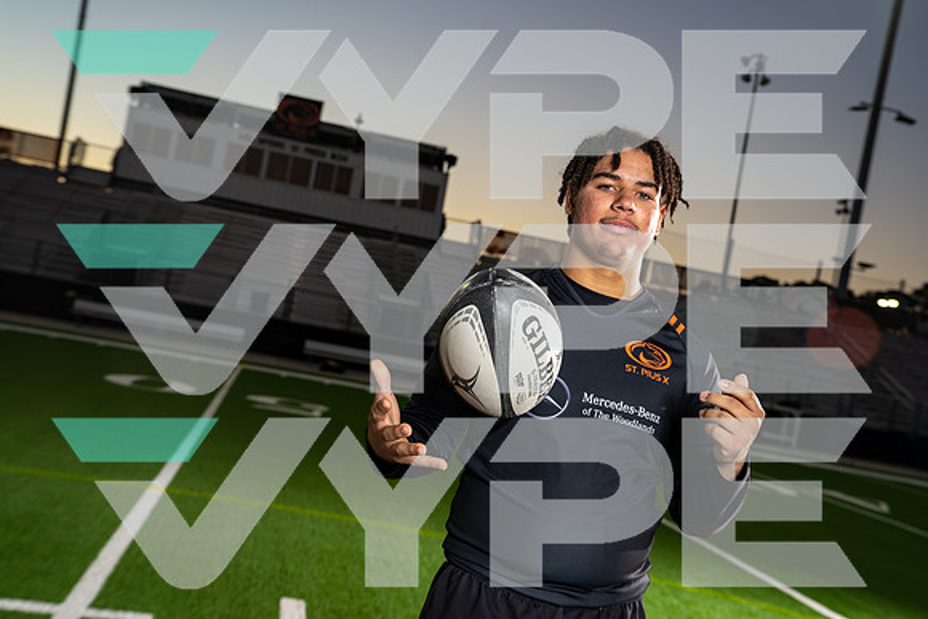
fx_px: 928
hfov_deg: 53.1
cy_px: 310
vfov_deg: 36.9
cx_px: 464
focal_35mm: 36
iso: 160
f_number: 4.5
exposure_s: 1/250
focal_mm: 36
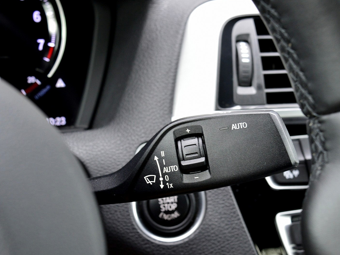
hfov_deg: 29.4
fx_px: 648
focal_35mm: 66
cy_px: 128
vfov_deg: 22.3
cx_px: 192
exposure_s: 1/60
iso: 720
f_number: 8
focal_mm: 40
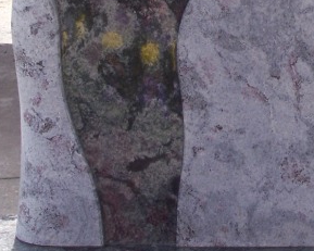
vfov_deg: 8.5
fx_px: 1681
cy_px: 10
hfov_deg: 10.6
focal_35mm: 181
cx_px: 298
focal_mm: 11.1
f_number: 3.2
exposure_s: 1/400
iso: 80
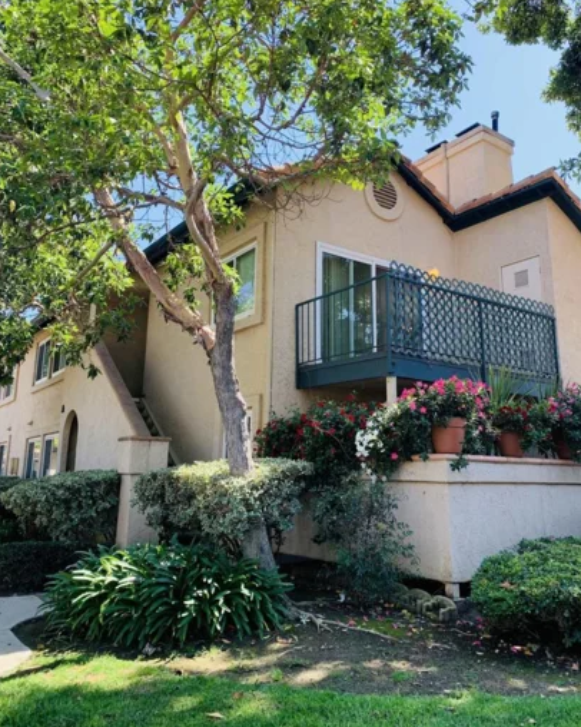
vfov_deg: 62.2
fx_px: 602
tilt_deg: +13.5
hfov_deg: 51.5
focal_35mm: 28
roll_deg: -1.0
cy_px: 338
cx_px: 298
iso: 25
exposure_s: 1/342
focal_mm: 4.25
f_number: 1.8
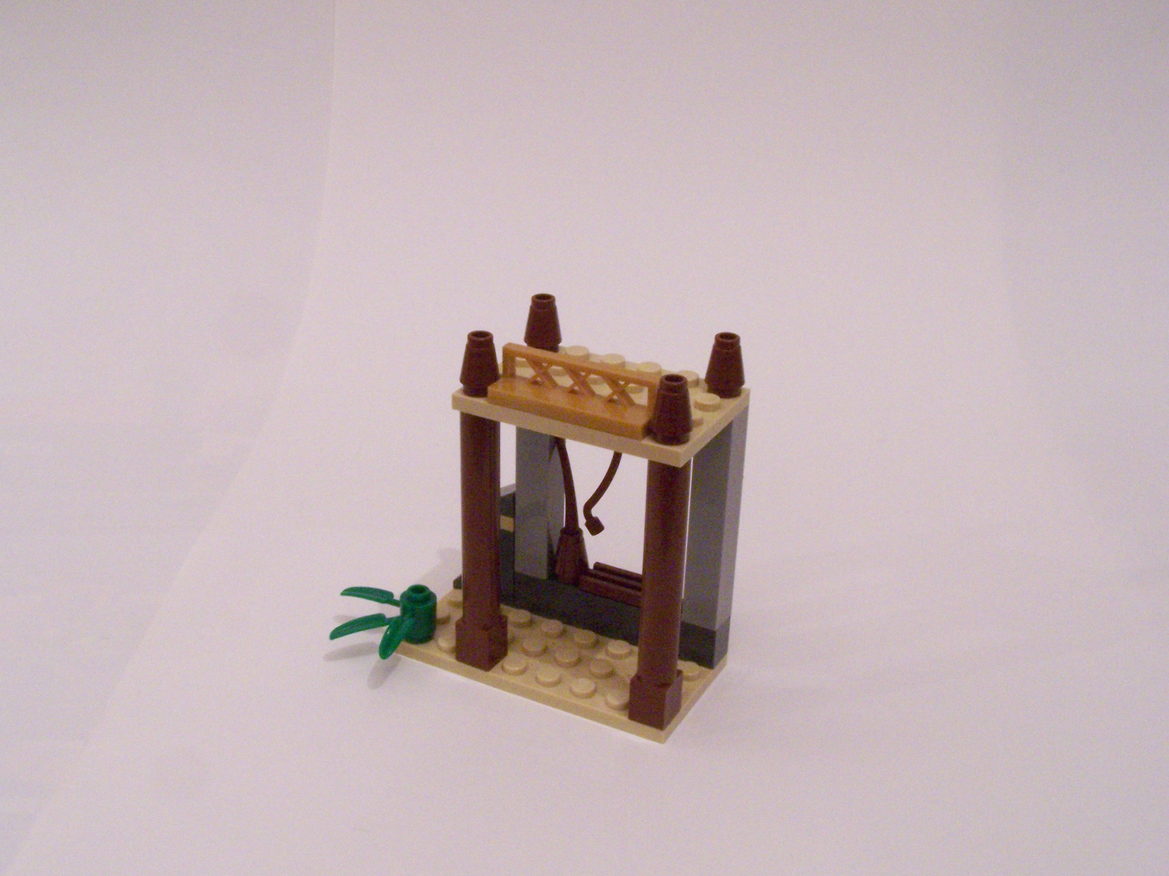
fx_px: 1351
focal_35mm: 40
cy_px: 438
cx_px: 584
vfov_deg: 36.0
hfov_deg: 46.8
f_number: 8
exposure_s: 1/4
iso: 400
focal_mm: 6.7
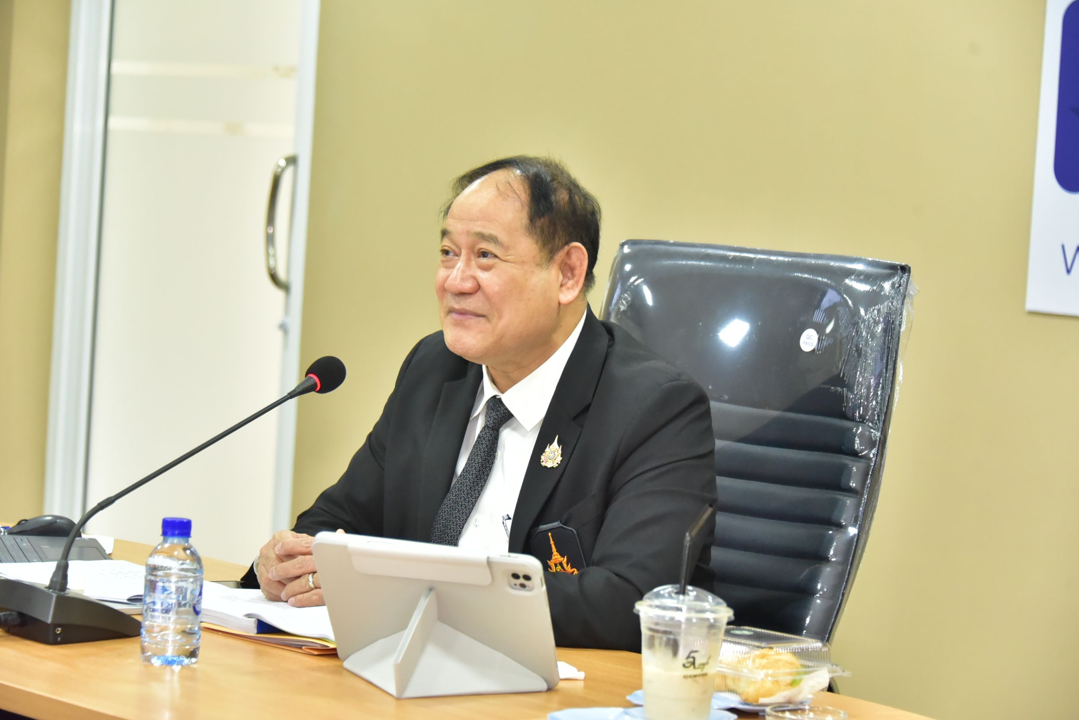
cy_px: 360
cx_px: 540
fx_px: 2998
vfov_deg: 13.7
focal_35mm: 100
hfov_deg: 20.4
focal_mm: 100
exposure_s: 1/200
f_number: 5.6
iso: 6400
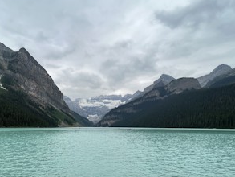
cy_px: 129
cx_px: 88
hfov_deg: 80.2
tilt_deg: -0.1
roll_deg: -0.4
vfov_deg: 62.9
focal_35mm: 20
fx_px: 136
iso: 32
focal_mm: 1.57
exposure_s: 1/335
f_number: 1.8
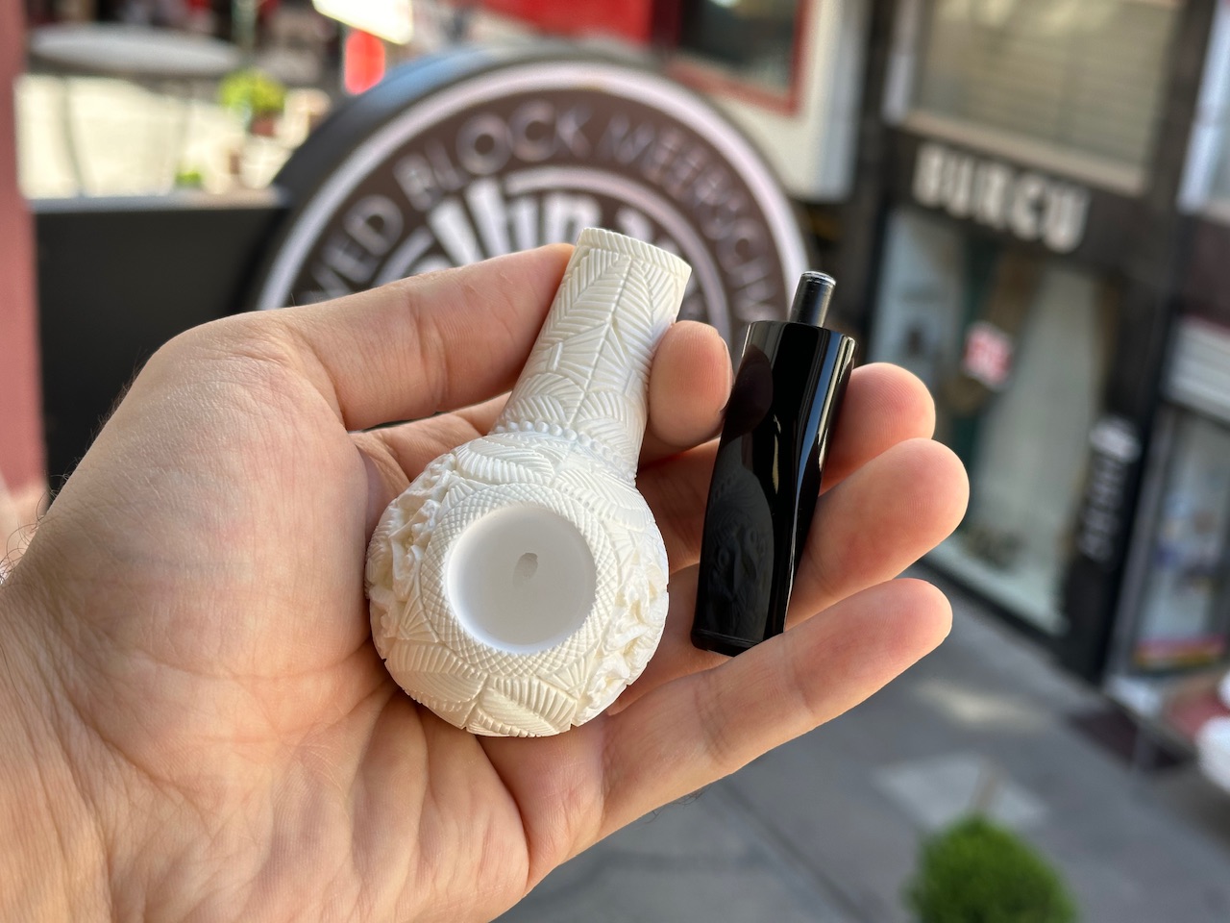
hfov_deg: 39.7
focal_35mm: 48
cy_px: 462
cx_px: 615
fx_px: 1706
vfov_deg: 30.3
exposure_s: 1/439
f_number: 1.78
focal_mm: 6.86
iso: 64
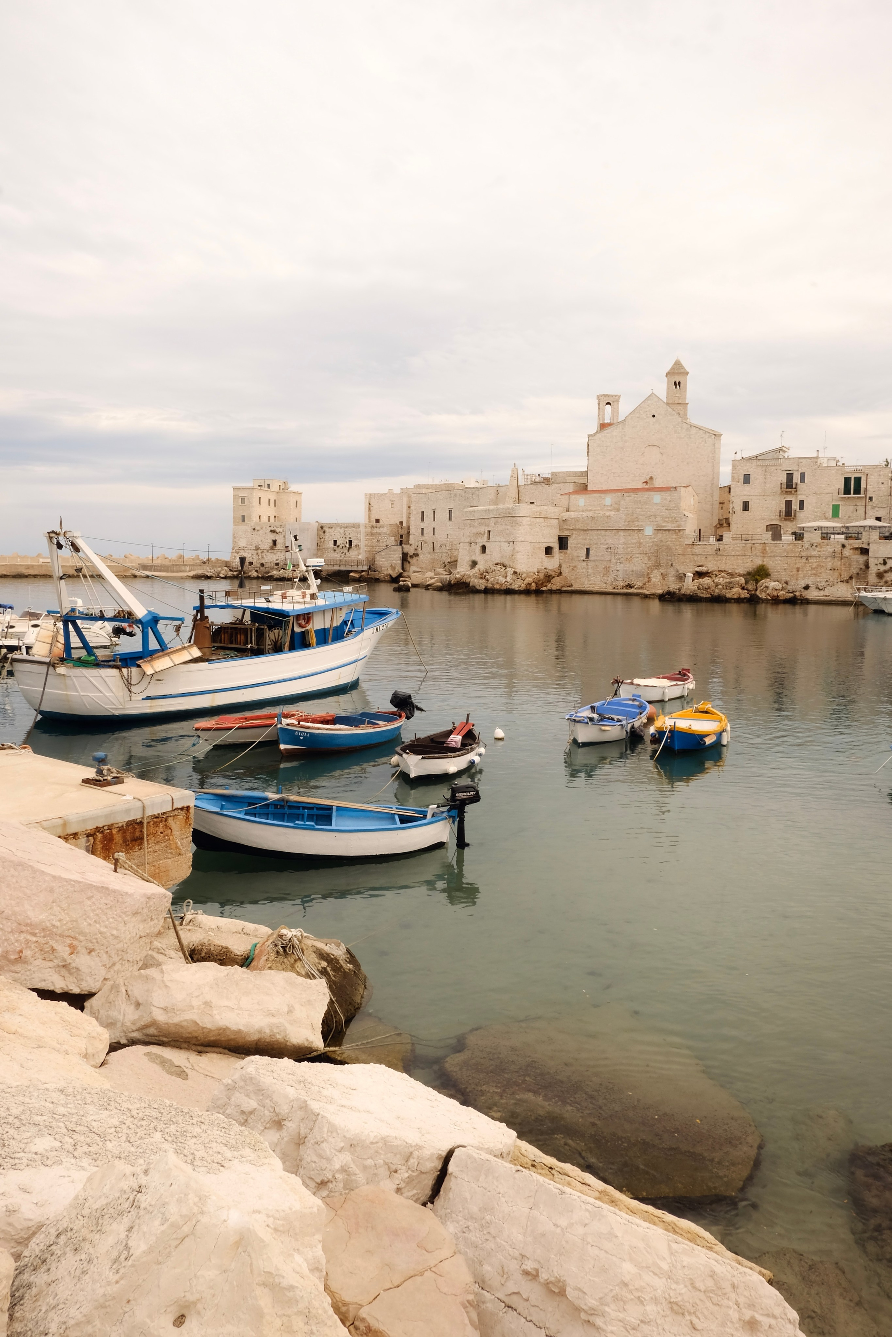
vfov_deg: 71.5
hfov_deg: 51.3
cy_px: 668
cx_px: 446
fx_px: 929
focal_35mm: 25
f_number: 22
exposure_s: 1/30
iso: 200
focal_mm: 16.6
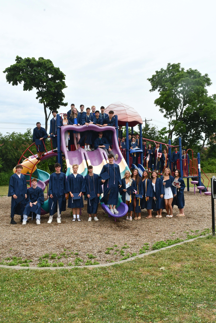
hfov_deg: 38.9
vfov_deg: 55.8
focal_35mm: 34
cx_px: 108
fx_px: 306
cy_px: 162
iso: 1250
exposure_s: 1/250
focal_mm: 23
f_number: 25
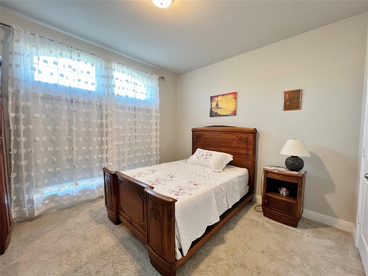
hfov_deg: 106.2
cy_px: 138
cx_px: 184
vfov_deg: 89.9
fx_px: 138
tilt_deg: -3.7
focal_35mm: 13
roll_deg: -0.6
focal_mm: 1.57
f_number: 1.8
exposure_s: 1/60
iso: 200
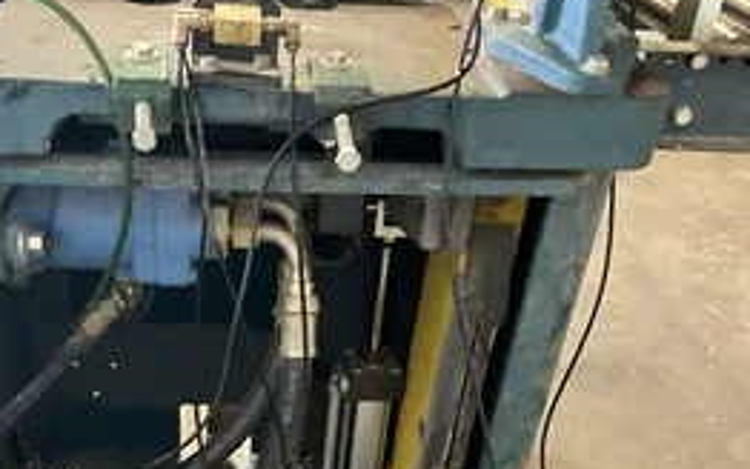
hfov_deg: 42.2
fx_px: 961
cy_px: 386
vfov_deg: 26.8
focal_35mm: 47
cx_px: 269
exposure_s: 1/30
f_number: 1.8
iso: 500
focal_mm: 3
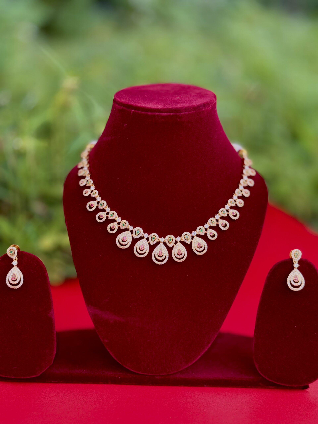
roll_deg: -1.1
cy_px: 212
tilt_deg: -13.8
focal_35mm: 48
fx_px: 588
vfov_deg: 39.7
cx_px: 159
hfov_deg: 30.3
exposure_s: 1/324
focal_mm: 6.76
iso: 50
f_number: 1.78
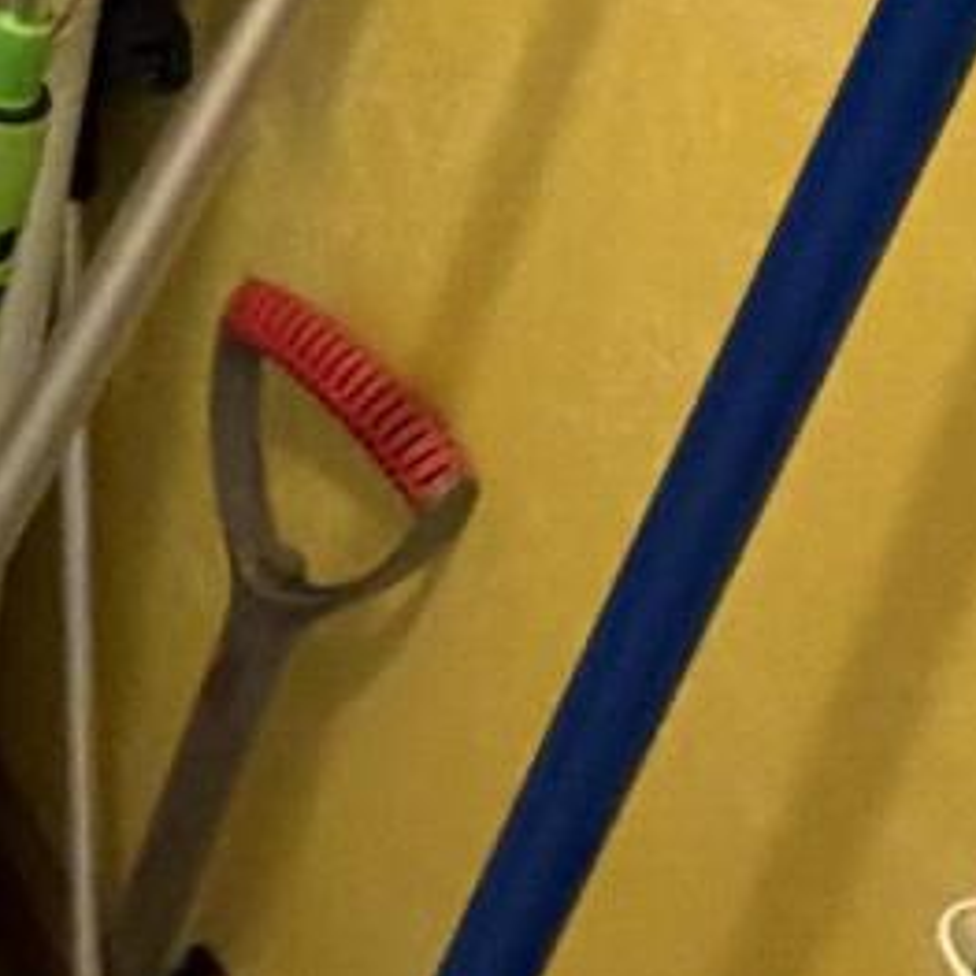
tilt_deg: -25.5
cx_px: -727
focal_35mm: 94
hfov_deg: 16.0
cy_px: -842
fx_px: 2999
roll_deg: -2.4
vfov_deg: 15.5
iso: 640
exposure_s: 1/60
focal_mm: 2.22
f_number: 2.2
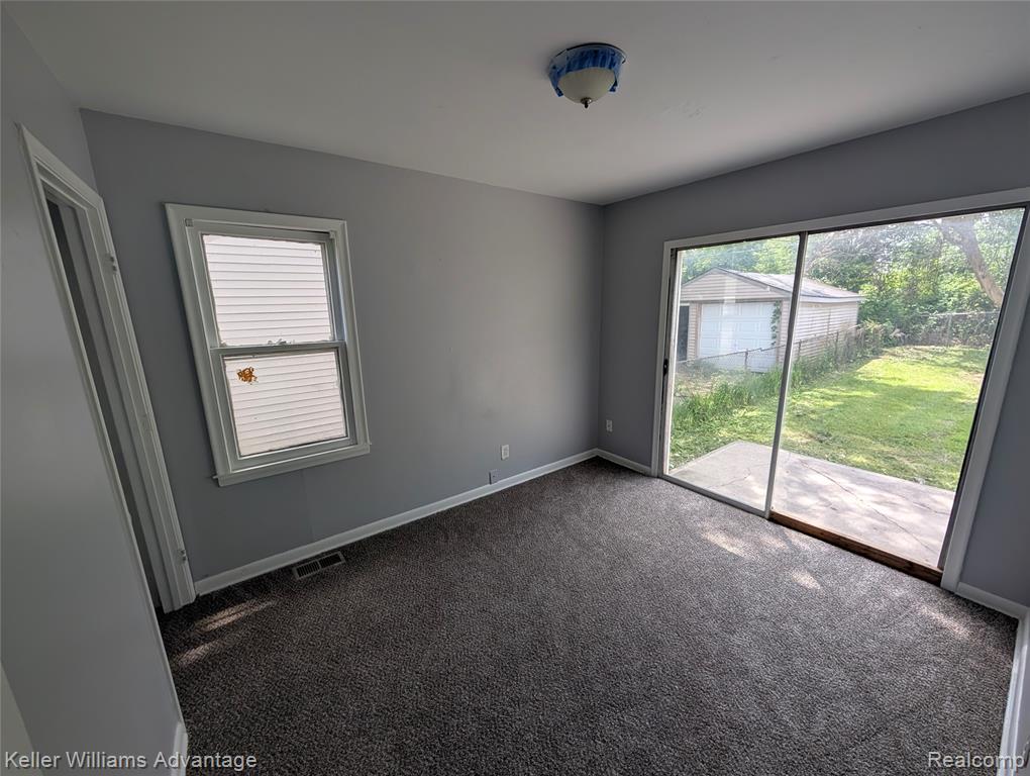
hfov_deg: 110.5
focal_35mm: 12
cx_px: 515
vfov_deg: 94.6
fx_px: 358
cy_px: 388
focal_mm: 2.02
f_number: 1.7
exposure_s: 1/332
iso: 54
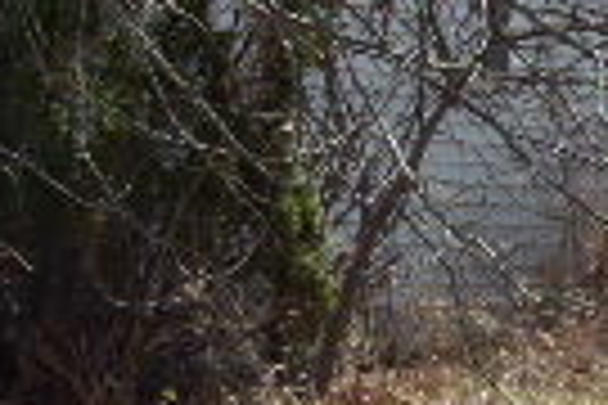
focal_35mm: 227
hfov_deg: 8.8
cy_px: -256
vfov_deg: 6.0
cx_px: -396
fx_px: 3833
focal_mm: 8.24
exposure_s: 1/800
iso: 100
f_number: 3.8
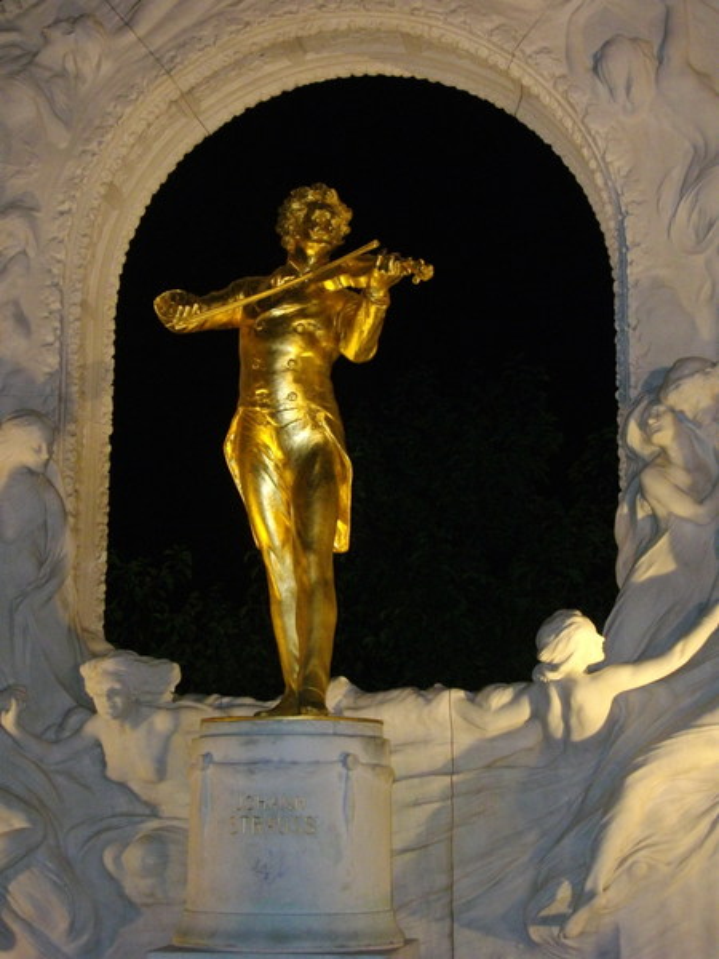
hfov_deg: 22.6
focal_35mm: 65
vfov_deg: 29.8
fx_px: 1800
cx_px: 360
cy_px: 480
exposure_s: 1/80
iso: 397
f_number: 3.8
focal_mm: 10.7
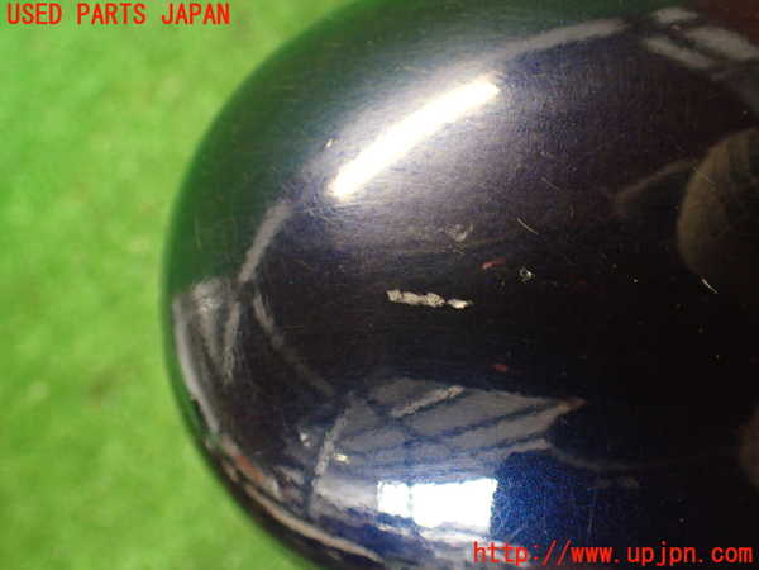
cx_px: 380
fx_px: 658
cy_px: 285
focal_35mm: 30
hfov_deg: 60.0
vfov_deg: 46.8
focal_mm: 5.4
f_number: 2.3
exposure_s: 1/30
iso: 500
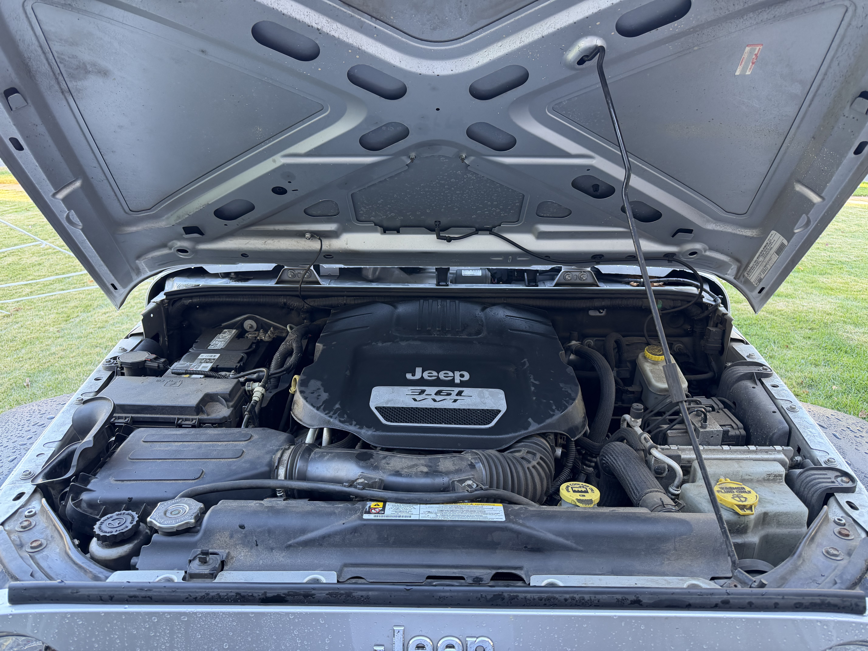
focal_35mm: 24
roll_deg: -0.1
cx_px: 434
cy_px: 326
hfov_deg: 71.6
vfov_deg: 56.8
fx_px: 602
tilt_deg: -22.2
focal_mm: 6.76
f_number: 1.78
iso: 200
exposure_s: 1/121
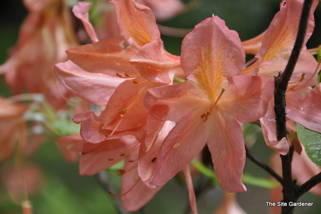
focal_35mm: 158
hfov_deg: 13.1
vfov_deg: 8.7
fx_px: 1403
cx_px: 160
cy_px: 107
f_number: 7.1
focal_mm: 105
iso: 200
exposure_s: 1/200
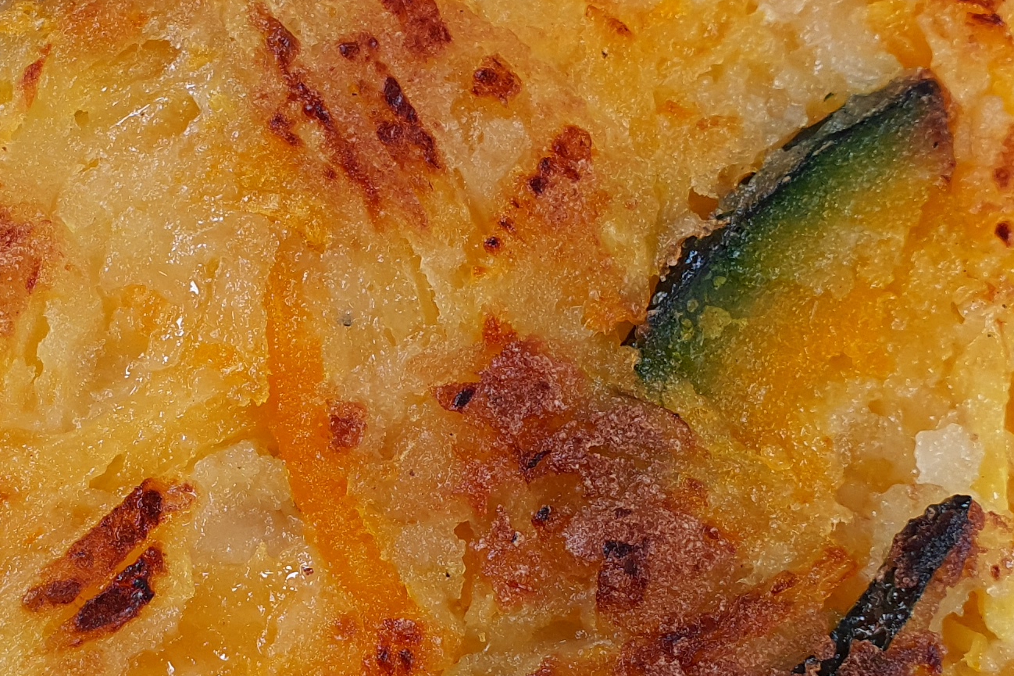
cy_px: 433
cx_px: 69
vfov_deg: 16.2
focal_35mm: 84
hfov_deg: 23.4
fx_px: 2366
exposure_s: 1/147
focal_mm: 4.3
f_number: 2.4
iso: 50
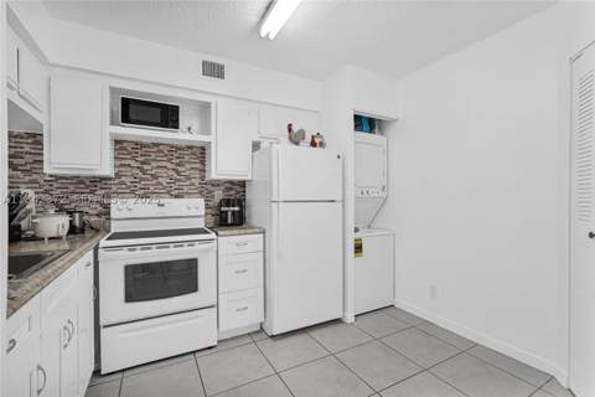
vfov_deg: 73.7
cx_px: 298
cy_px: 198
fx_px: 264
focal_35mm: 16
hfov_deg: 96.7
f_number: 8
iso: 400
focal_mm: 16
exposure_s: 1/30
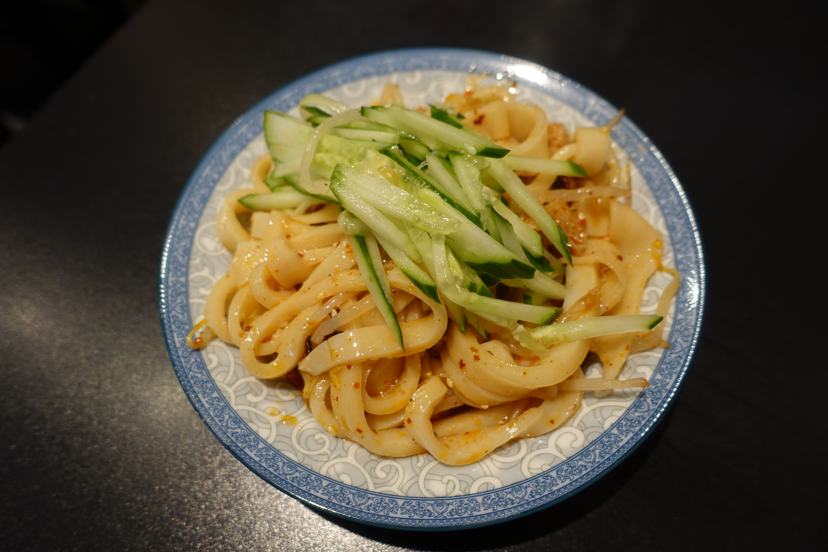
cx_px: 414
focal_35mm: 24
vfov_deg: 53.1
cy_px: 276
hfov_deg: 73.7
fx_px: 552
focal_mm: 8.8
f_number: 2.2
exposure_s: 1/30
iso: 125
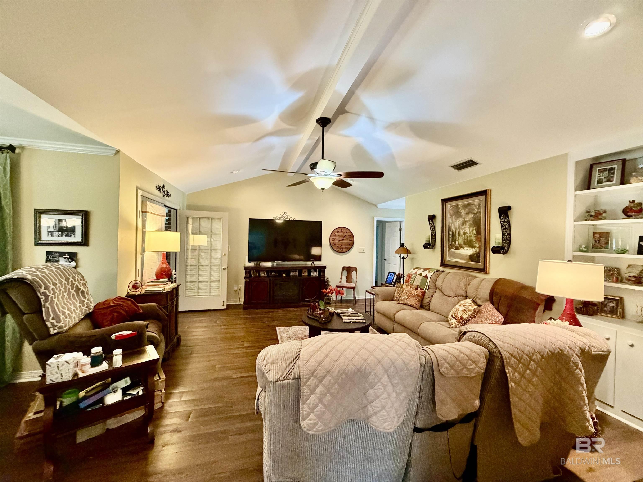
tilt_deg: -1.0
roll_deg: -1.0
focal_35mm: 14
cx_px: 322
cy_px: 241
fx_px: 260
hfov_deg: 102.1
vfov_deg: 85.7
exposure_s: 1/60
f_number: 2.2
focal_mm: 2.22
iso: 500
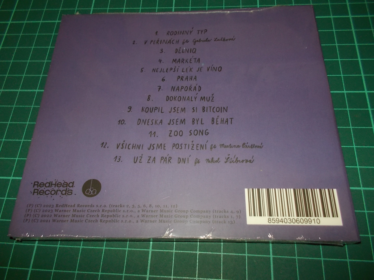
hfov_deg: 61.7
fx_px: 313
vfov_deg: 48.2
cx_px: 187
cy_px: 140
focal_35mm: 29
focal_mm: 4.1
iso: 200
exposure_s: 1/30
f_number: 3.3
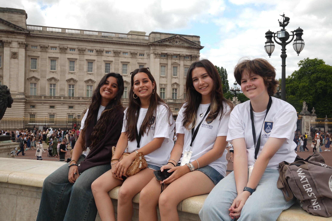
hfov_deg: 49.6
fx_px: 360
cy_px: 110
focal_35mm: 39
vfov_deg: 34.2
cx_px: 166
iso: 64
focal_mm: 26
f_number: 7.1
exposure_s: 1/50
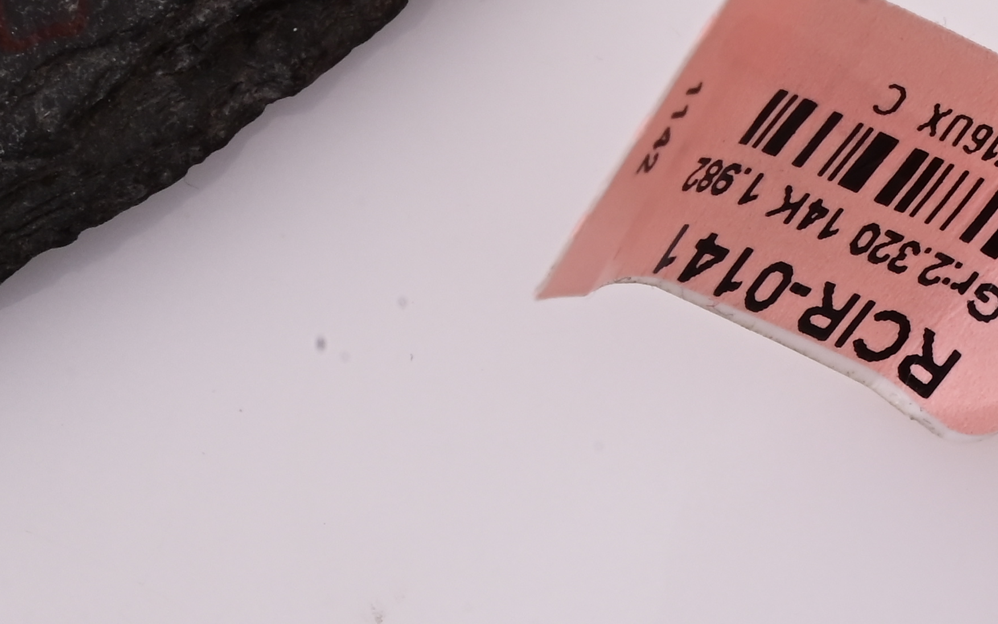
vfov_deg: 5.3
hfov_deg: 8.4
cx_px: 1447
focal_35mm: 246
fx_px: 6692
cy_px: 442
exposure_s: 1/60
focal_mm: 70
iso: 640
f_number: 22
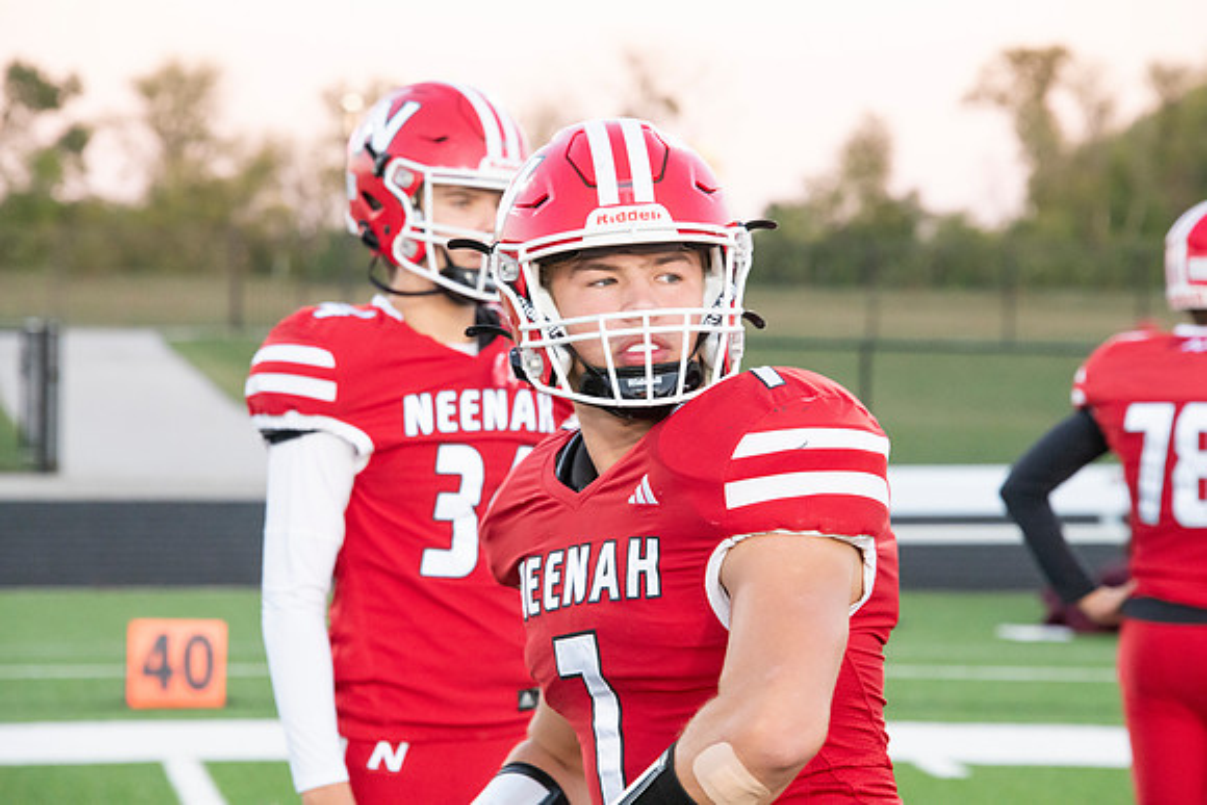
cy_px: 402
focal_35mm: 200
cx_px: 604
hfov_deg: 10.3
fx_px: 6707
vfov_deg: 6.9
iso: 8000
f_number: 9
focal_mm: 200
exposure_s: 1/320
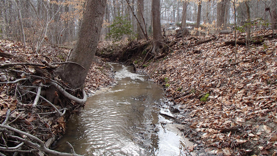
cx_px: 140
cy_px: 79
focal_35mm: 31
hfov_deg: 62.6
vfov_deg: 37.8
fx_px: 228
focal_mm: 5
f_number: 3.9
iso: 100
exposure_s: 1/125
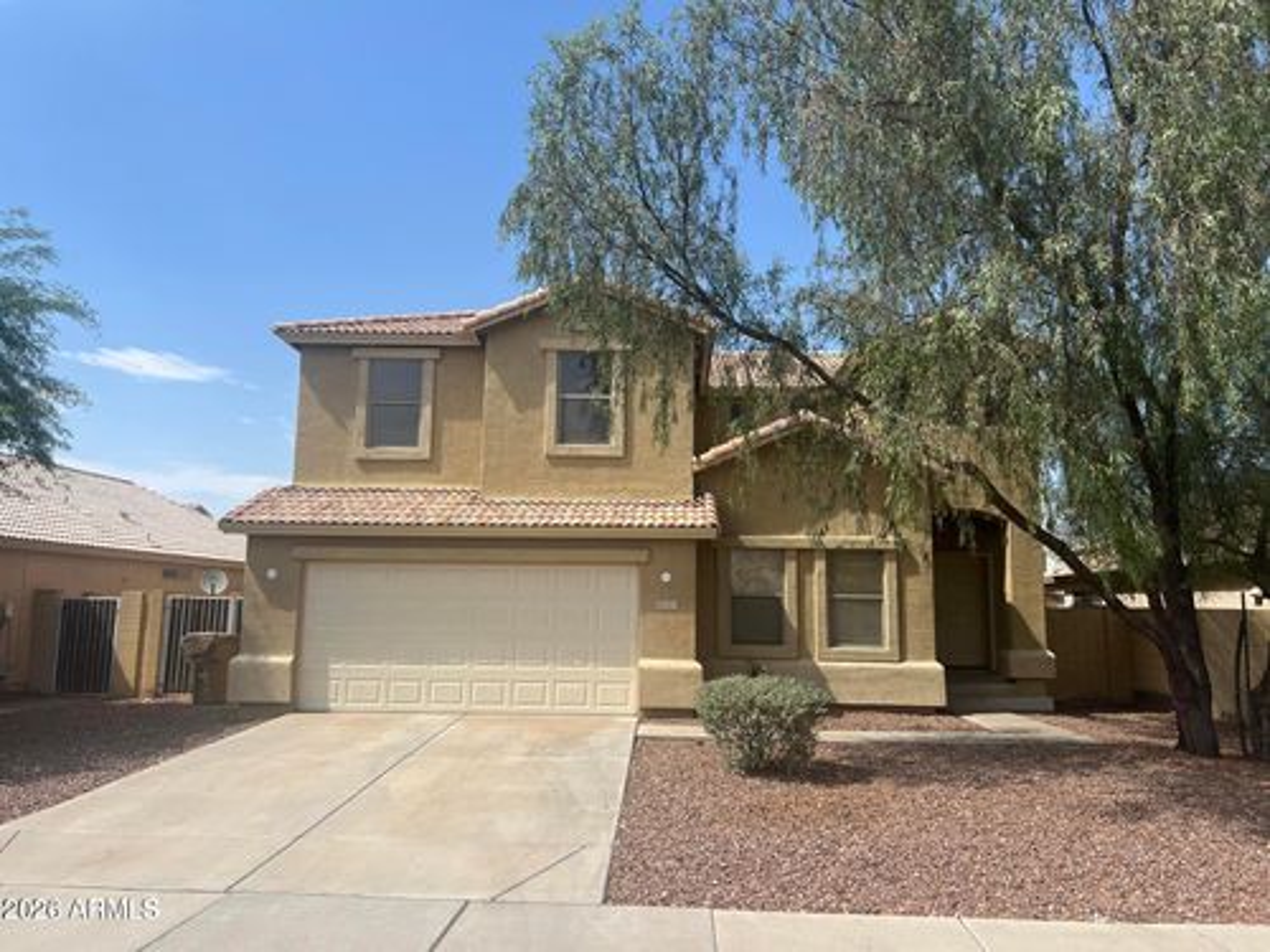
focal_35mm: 26
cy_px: 476
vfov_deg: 53.1
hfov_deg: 67.3
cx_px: 635
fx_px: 954
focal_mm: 5.7
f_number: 1.5
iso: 50
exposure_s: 1/3704
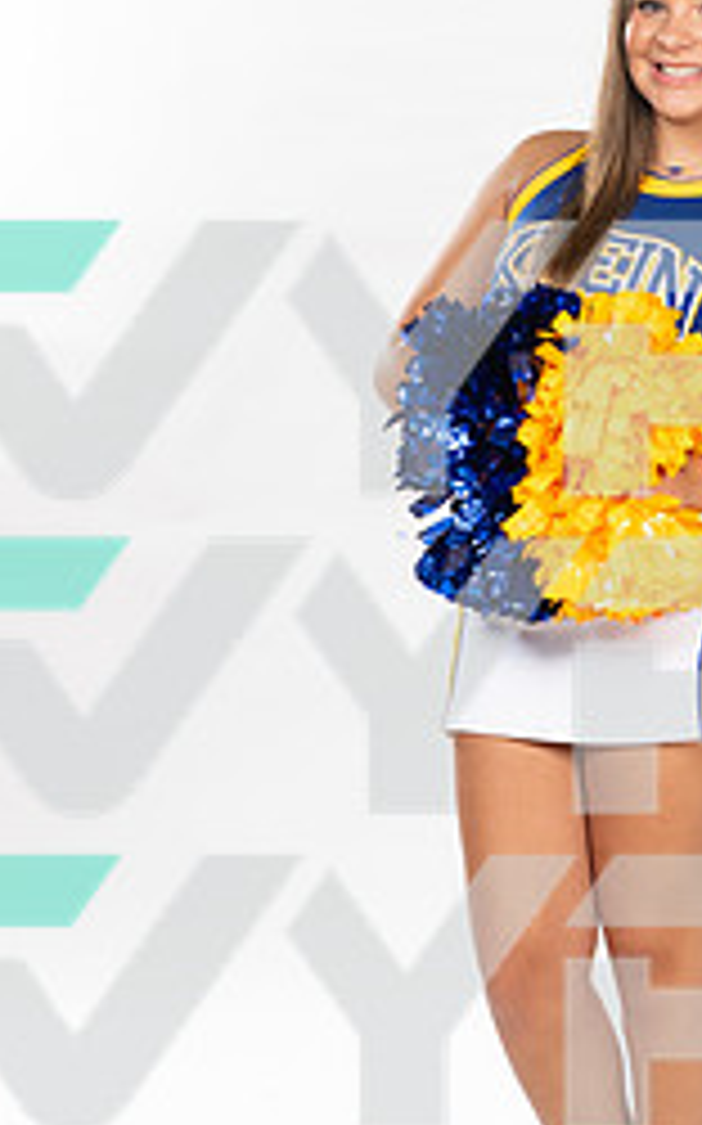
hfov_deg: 12.9
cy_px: 680
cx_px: 522
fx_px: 3095
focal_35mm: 101
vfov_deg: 20.6
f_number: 7.1
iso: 800
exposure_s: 1/320
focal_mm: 55
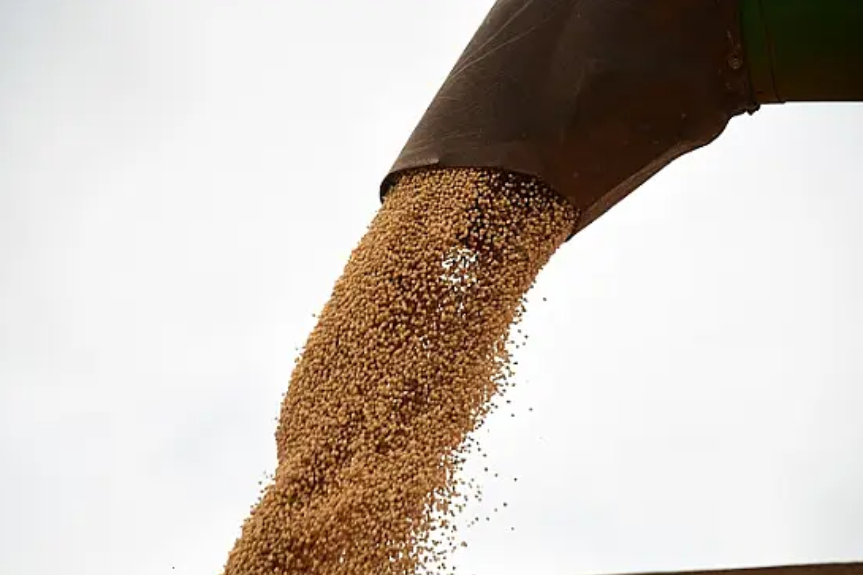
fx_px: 3379
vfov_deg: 9.7
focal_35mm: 141
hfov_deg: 14.6
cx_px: 415
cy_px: 332
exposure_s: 1/800
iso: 100
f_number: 4
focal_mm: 120
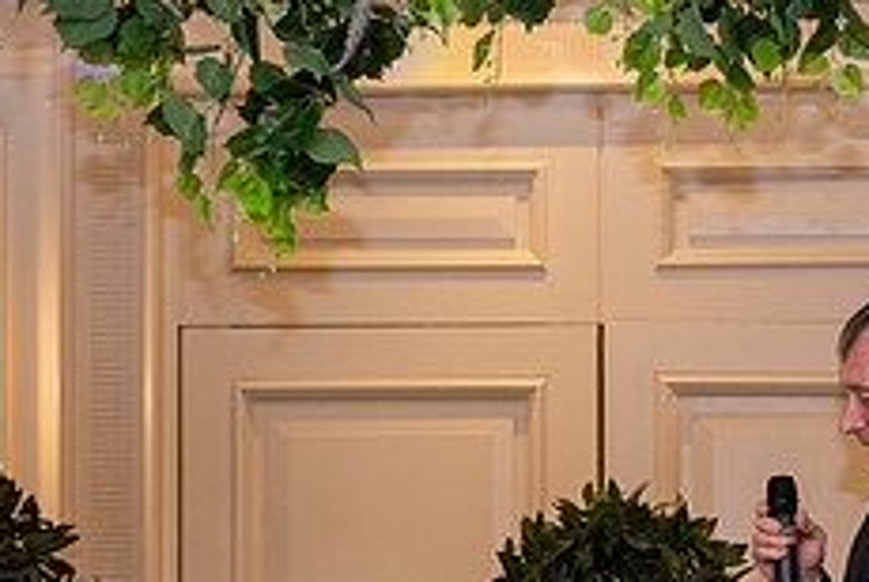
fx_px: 3650
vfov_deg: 9.0
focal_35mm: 151
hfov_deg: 13.5
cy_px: 607
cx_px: 778
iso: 800
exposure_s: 1/160
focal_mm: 60
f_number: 3.5
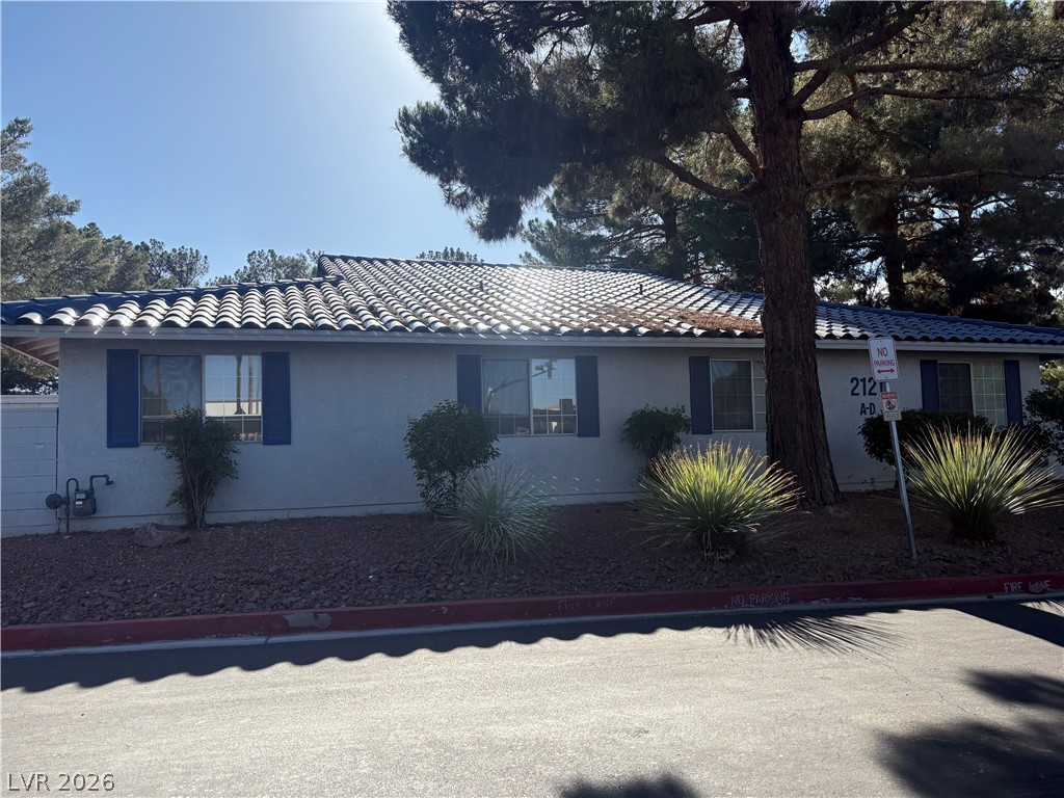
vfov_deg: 53.1
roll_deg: +2.0
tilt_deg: +4.2
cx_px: 532
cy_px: 399
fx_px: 799
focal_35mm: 26
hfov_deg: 67.3
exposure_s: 1/3279
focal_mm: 5.96
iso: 64
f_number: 1.6
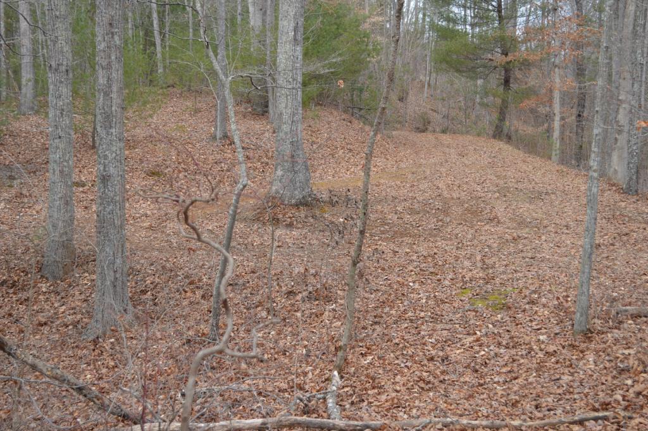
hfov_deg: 37.9
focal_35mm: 52
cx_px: 324
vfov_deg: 25.7
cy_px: 216
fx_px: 944
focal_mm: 35
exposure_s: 1/125
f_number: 5.6
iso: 110
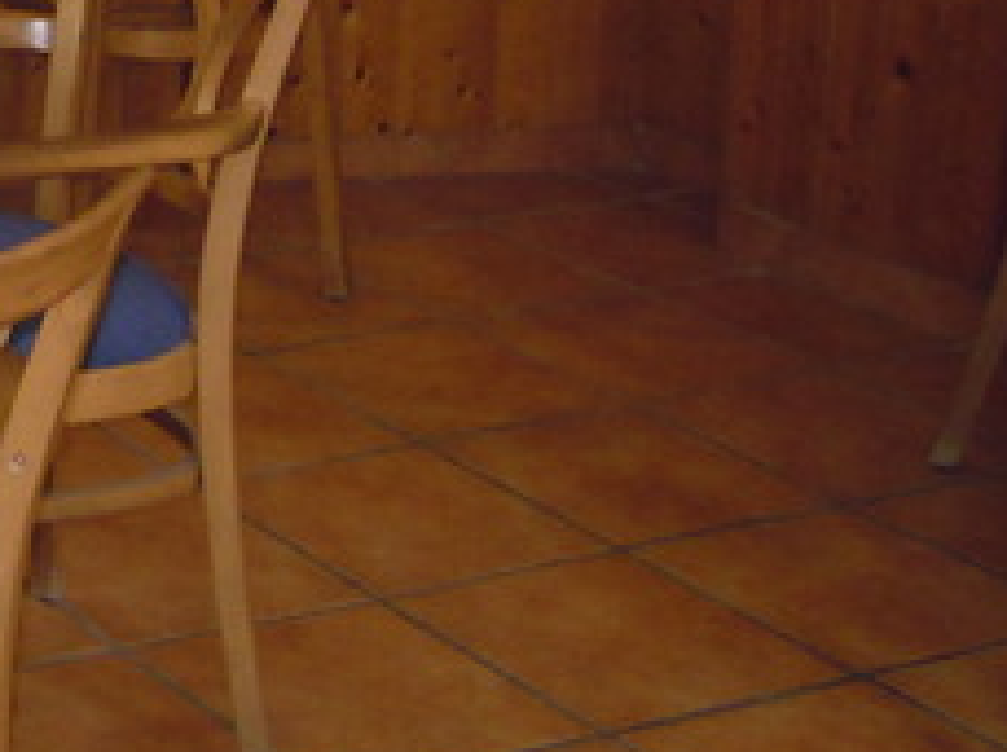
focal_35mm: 98
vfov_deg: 14.4
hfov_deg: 17.1
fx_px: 2846
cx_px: -708
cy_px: -259
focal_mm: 5
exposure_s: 1/40
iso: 320
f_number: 2.7
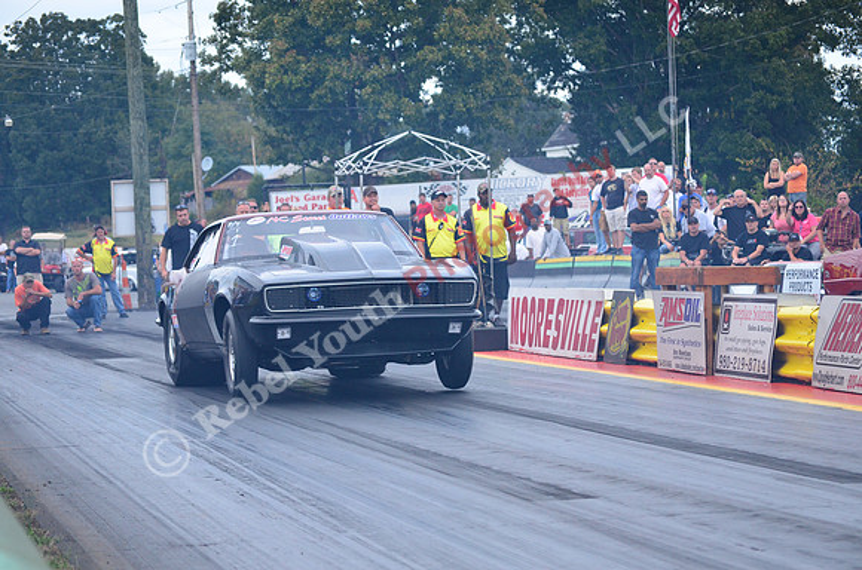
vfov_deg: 13.0
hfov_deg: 19.5
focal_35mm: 105
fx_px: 2509
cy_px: 285
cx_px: 431
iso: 1000
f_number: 5
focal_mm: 70
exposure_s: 1/400
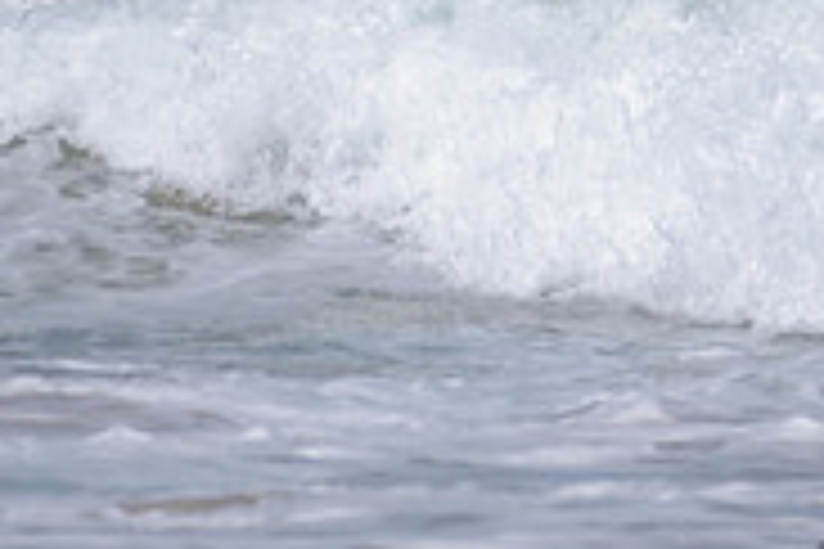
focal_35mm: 1945
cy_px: -297
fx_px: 44515
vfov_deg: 0.7
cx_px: 1410
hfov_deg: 1.1
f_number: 5.6
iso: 100
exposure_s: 1/2000
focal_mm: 500
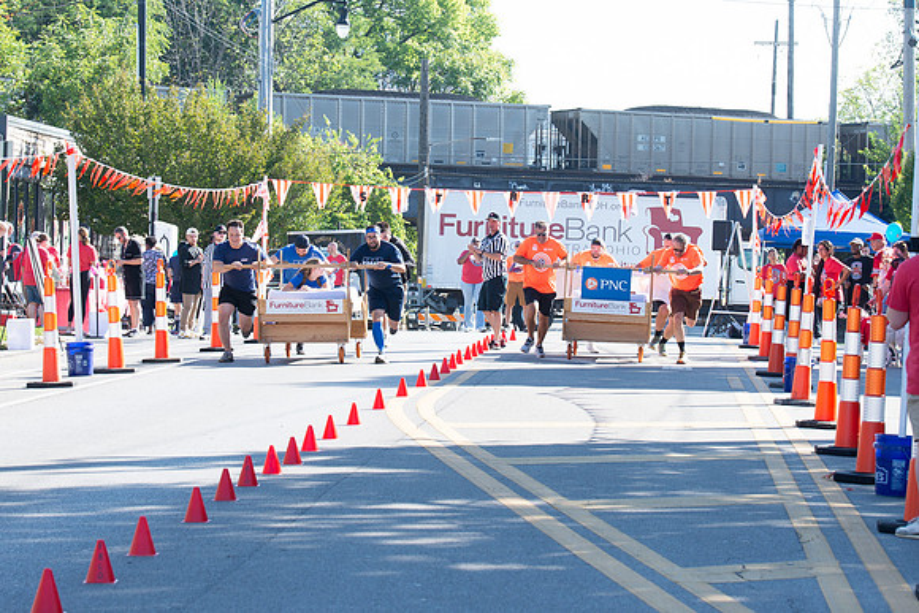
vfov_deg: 11.5
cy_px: 244
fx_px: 3056
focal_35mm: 120
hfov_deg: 17.1
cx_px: 444
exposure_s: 1/250
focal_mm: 85
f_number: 7.1
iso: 200
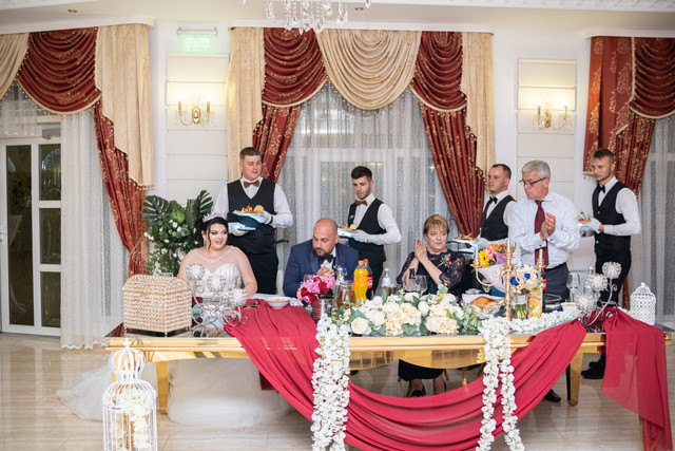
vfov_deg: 37.9
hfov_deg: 54.4
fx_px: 656
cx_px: 338
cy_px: 226
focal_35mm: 35
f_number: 2
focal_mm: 23
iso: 1250
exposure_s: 1/125
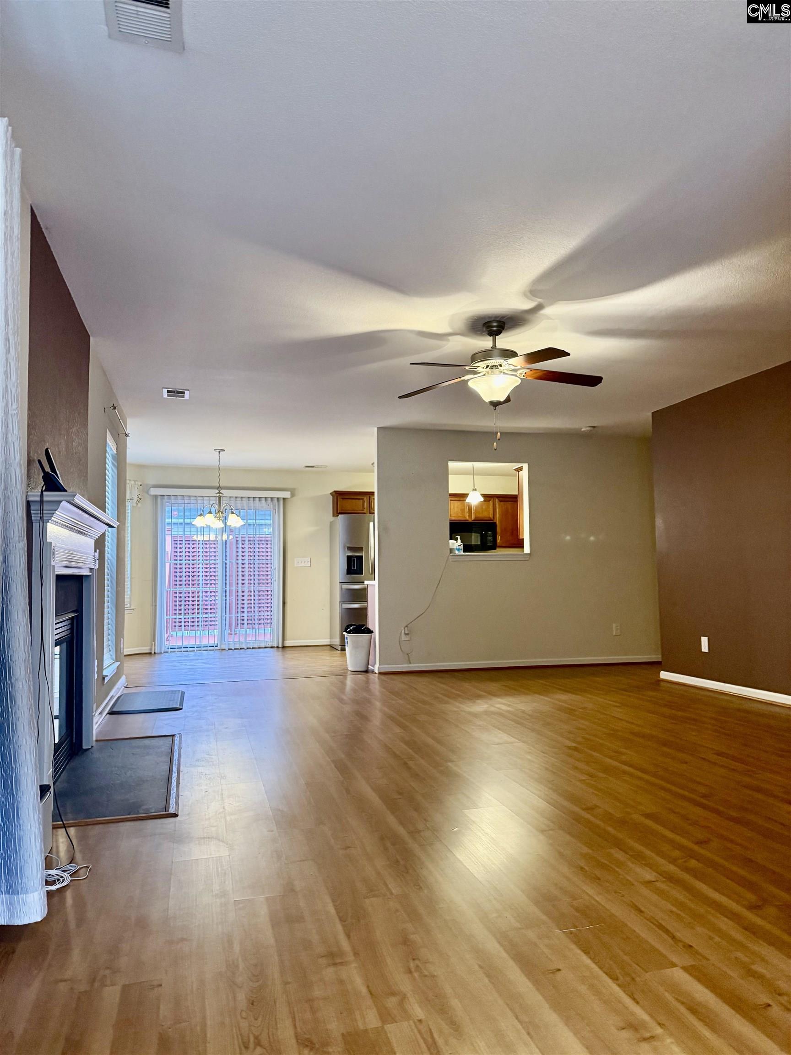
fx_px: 731
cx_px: 396
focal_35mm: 24
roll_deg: -0.3
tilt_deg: +2.3
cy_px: 528
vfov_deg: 71.6
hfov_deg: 56.8
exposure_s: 1/120
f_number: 1.78
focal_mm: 6.76
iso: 400
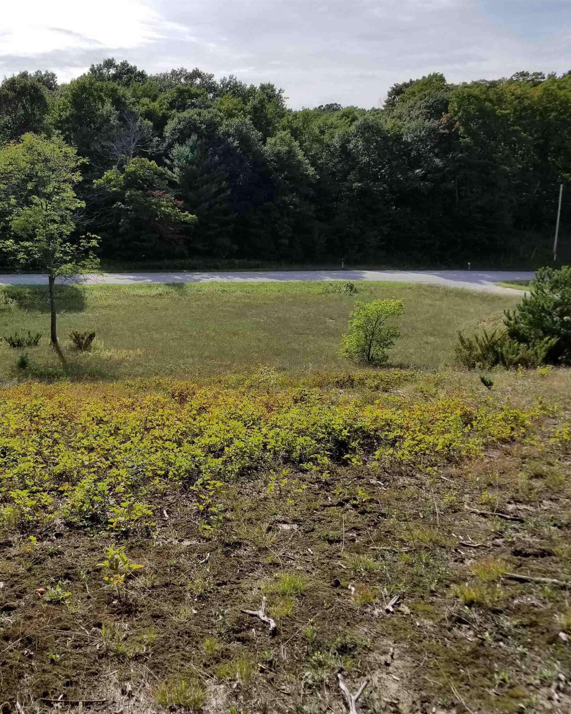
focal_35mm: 34
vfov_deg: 52.8
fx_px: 718
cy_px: 358
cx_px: 163
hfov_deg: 42.4
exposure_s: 1/6000
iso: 50
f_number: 1.7
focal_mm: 4.25
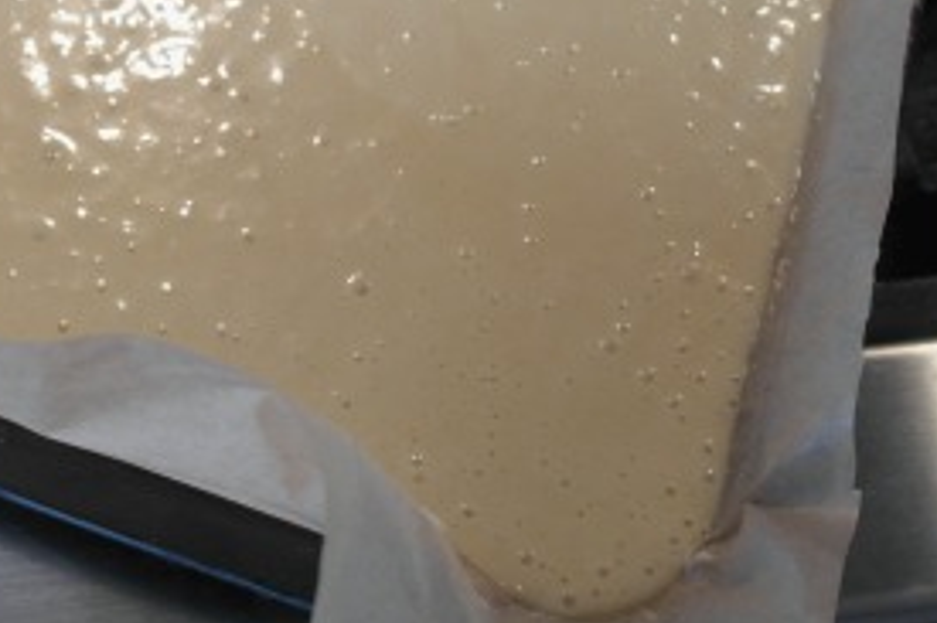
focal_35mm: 71
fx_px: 1847
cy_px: -43
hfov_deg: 27.9
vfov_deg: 18.5
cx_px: 184
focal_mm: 20
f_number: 3.5
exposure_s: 1/80
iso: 200
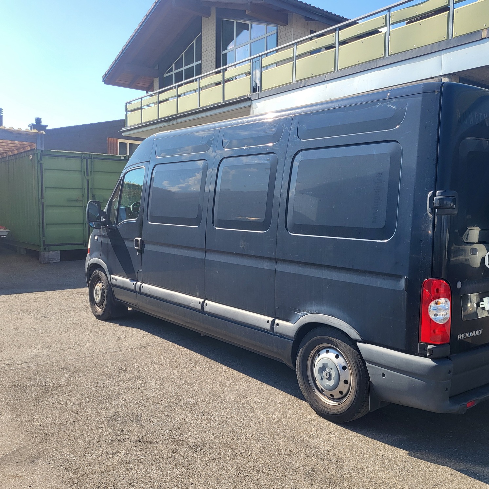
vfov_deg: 52.5
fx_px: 495
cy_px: 247
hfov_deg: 52.2
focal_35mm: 31
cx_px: 288
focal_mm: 5.4
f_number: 1.8
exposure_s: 1/1276
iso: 40
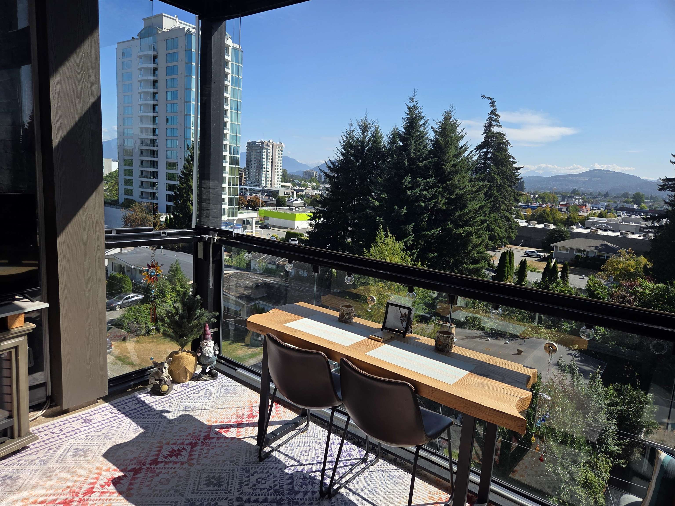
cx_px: 338
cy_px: 253
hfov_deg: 73.9
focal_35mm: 23
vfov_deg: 58.9
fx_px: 448
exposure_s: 1/4064
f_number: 1.8
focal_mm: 5.4
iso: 80
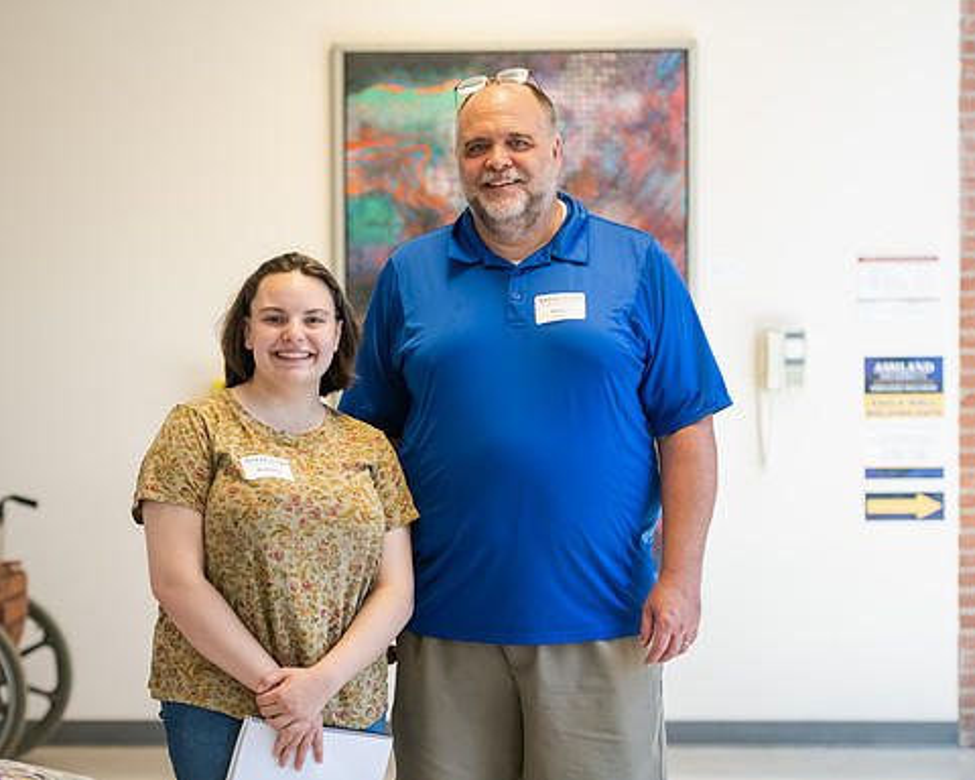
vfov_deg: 15.1
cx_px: 392
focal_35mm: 102
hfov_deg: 18.8
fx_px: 2943
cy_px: 391
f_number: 3.2
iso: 1600
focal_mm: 90
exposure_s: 1/320
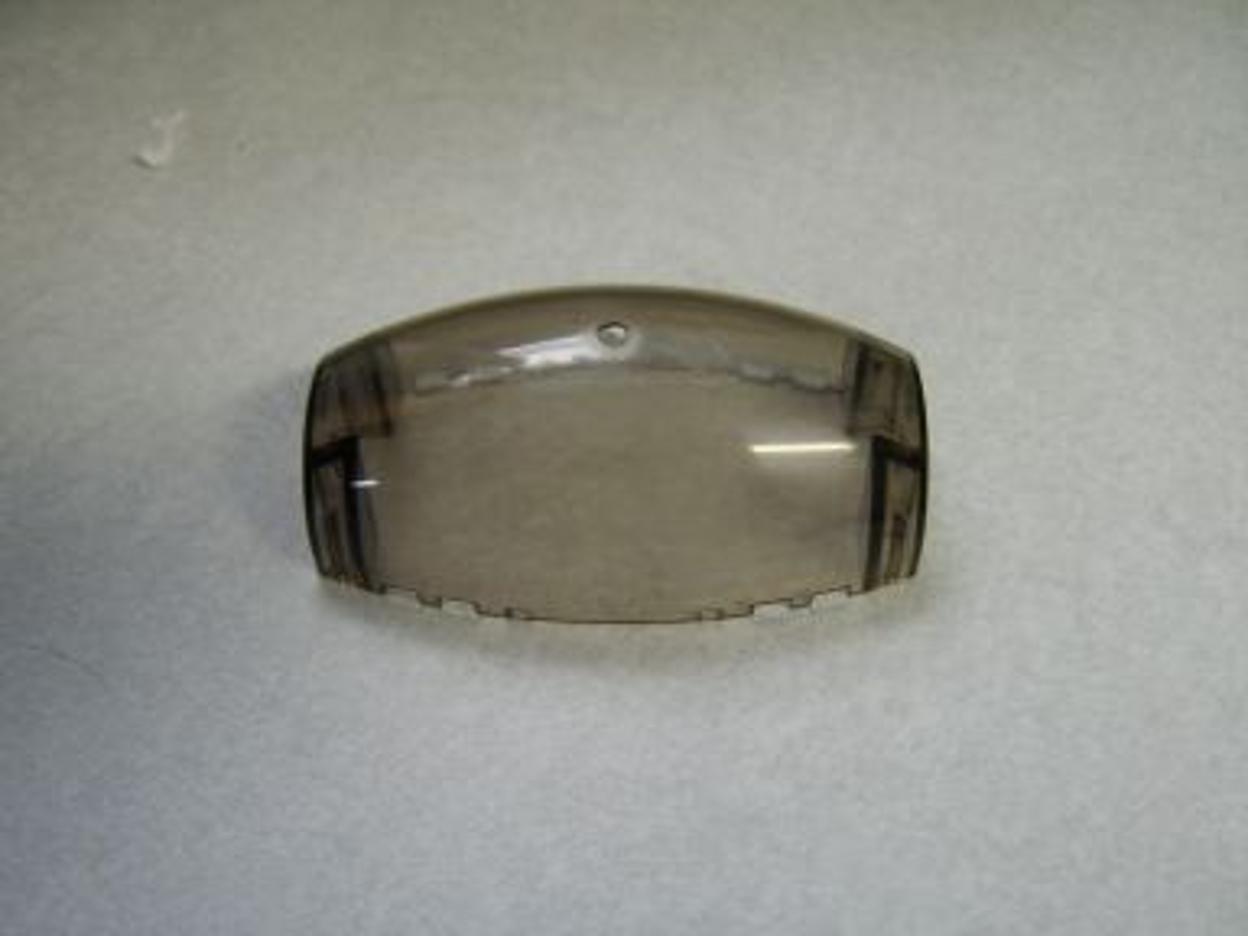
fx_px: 1118
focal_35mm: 31
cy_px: 468
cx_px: 624
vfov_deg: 45.4
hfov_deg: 58.4
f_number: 2.7
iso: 71
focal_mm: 8.13
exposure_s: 1/21
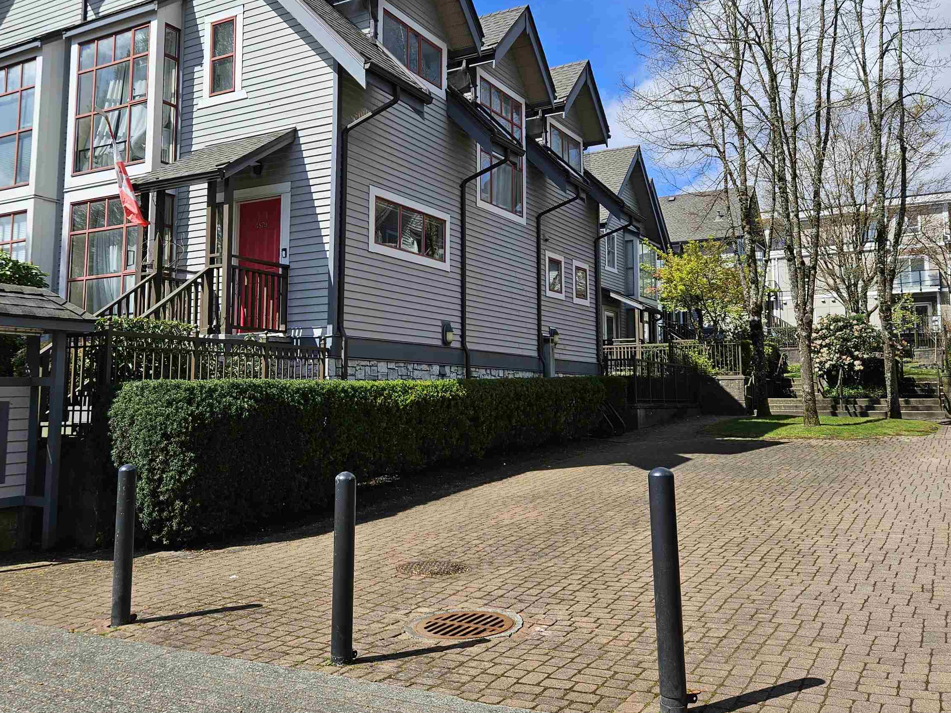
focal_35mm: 31
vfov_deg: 45.3
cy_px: 298
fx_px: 852
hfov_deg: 58.3
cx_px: 463
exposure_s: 1/1819
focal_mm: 5.4
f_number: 1.8
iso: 25
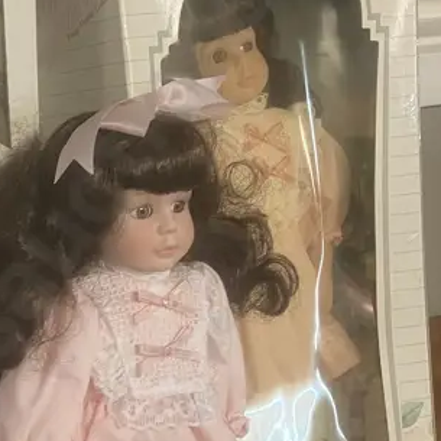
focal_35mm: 83
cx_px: -20
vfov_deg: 20.7
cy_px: 347
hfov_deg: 20.1
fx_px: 1196
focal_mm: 3.99
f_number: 1.8
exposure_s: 1/50
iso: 160
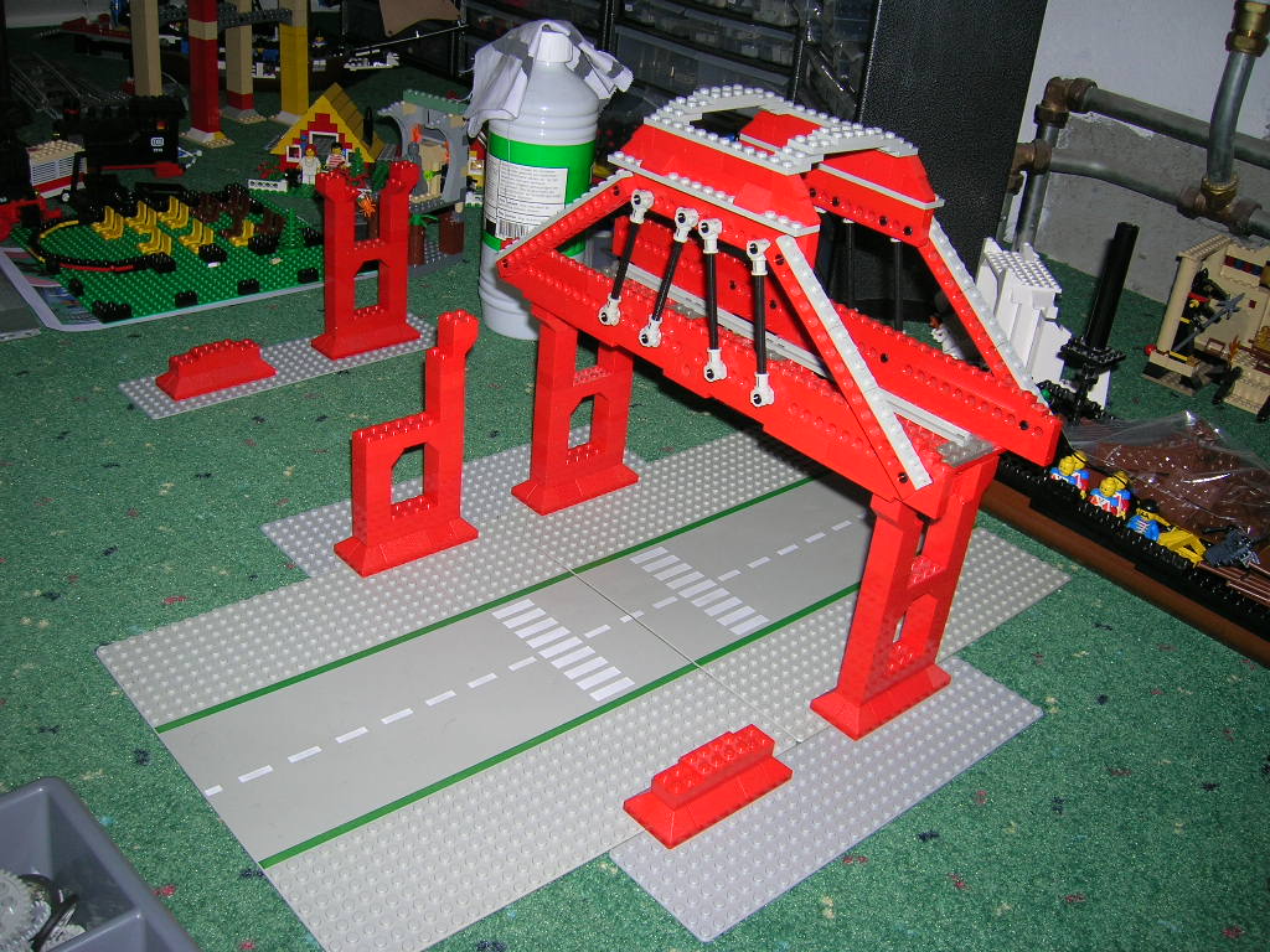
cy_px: 476
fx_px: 1247
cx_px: 635
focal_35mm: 34
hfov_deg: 54.0
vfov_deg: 41.8
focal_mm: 5.7
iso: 50
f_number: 2.9
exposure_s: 1/60.1
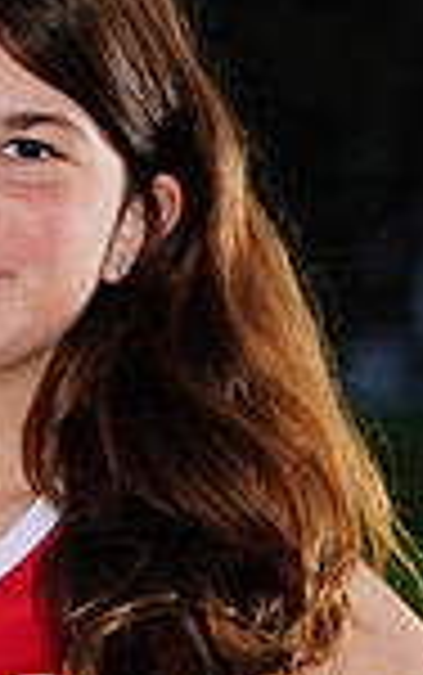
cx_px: -110
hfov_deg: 1.8
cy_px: 824
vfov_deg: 2.8
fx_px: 13568
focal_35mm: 737
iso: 200
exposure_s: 1/250
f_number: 9
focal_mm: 187
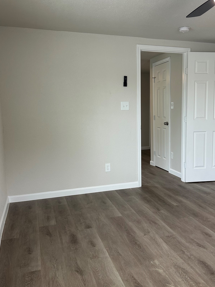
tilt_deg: -7.6
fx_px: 273
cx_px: 130
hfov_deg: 42.7
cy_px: 143
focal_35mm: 33
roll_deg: +0.0
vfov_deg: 55.4
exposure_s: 1/121
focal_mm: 5.7
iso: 125
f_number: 1.5
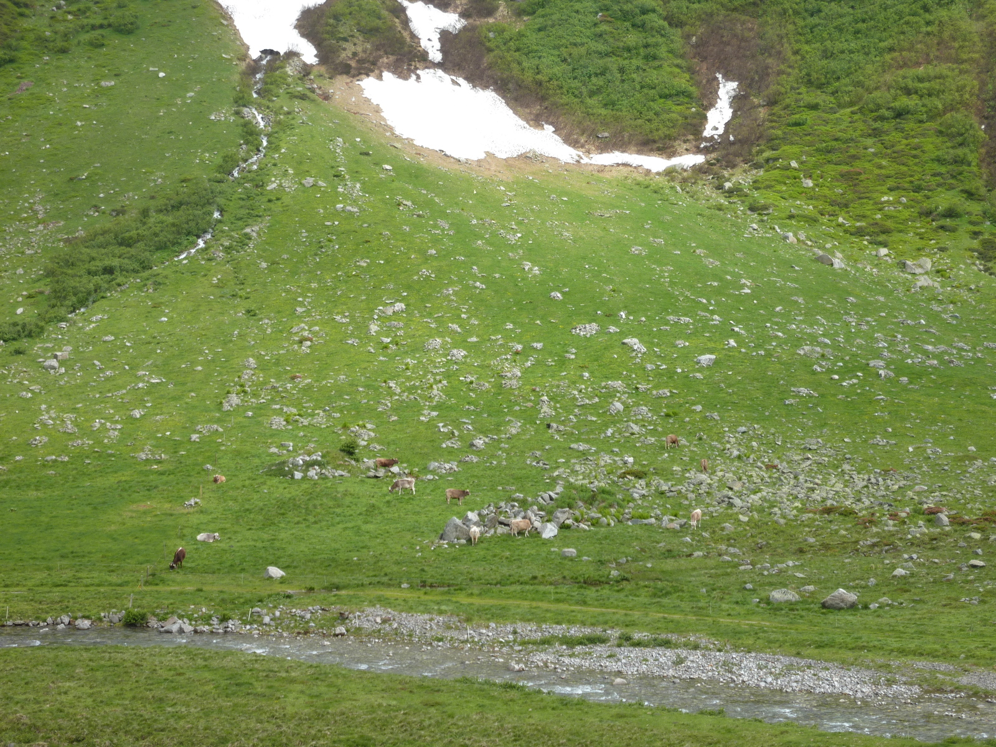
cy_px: 374
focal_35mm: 72
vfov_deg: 20.4
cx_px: 498
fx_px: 2072
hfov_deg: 27.0
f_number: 4.1
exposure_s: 1/200
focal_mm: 11.9
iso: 80
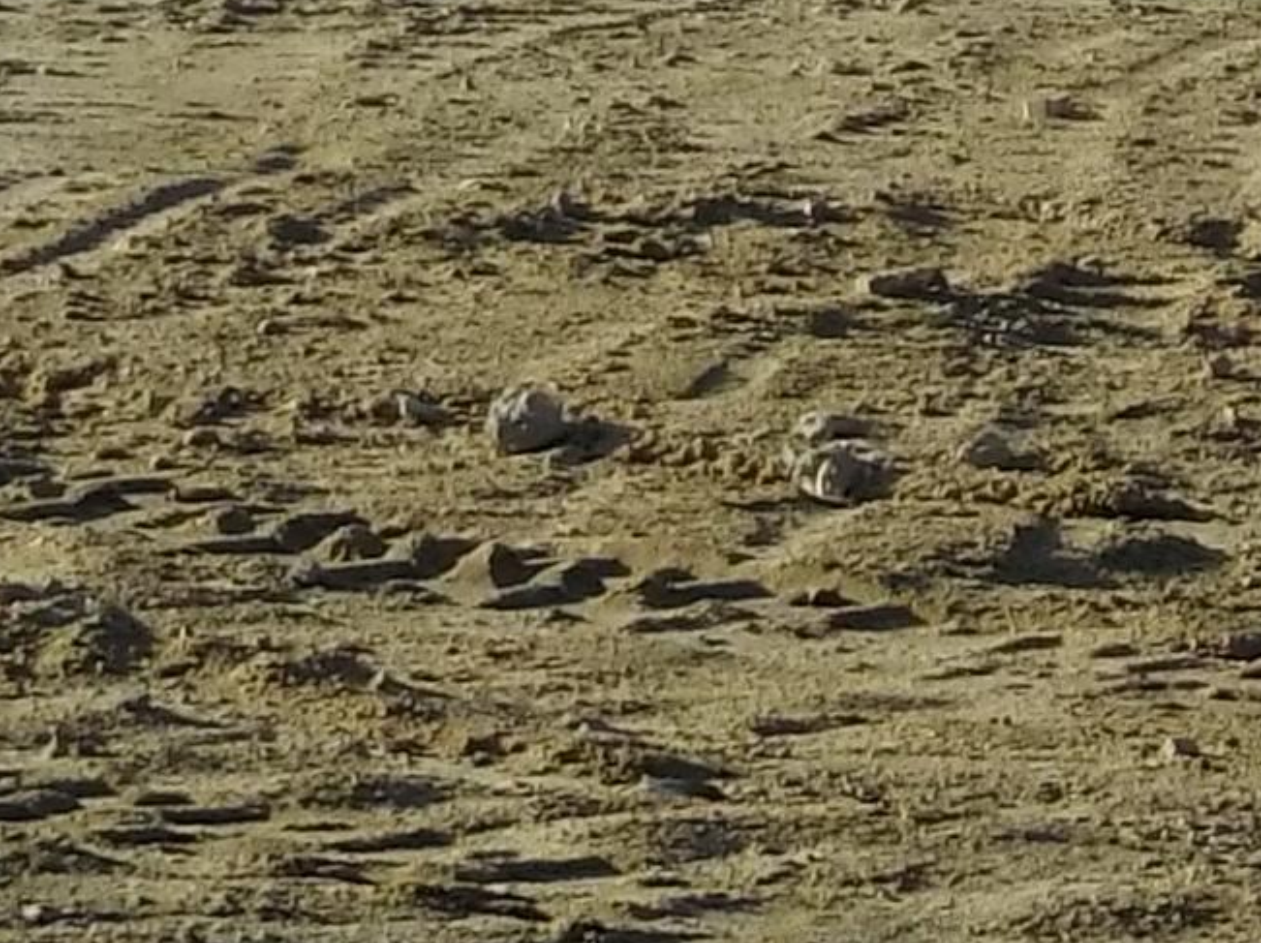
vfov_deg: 5.6
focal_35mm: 258
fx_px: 9390
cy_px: -835
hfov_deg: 7.5
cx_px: 2179
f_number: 4.2
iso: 100
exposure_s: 1/800
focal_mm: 7.6
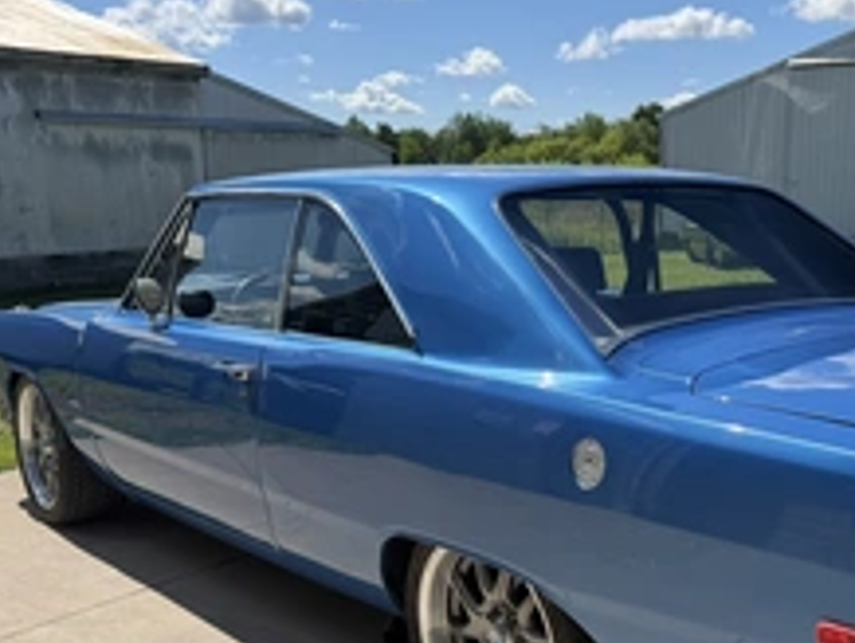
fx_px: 1088
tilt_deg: -14.8
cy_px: 467
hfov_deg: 42.1
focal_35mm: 44
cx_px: 596
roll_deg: +0.7
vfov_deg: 32.4
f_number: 1.78
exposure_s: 1/5319
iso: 80
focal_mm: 6.76
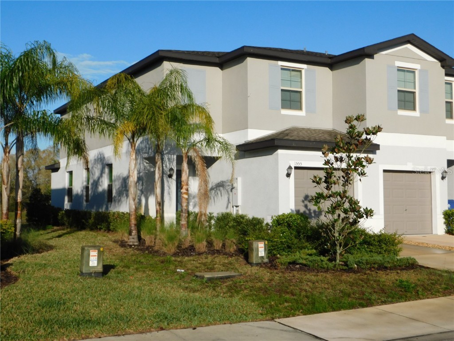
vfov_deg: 32.2
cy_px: 170
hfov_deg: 42.1
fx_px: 590
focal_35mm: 45
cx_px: 227
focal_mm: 8
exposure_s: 1/500
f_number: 7.4
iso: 125
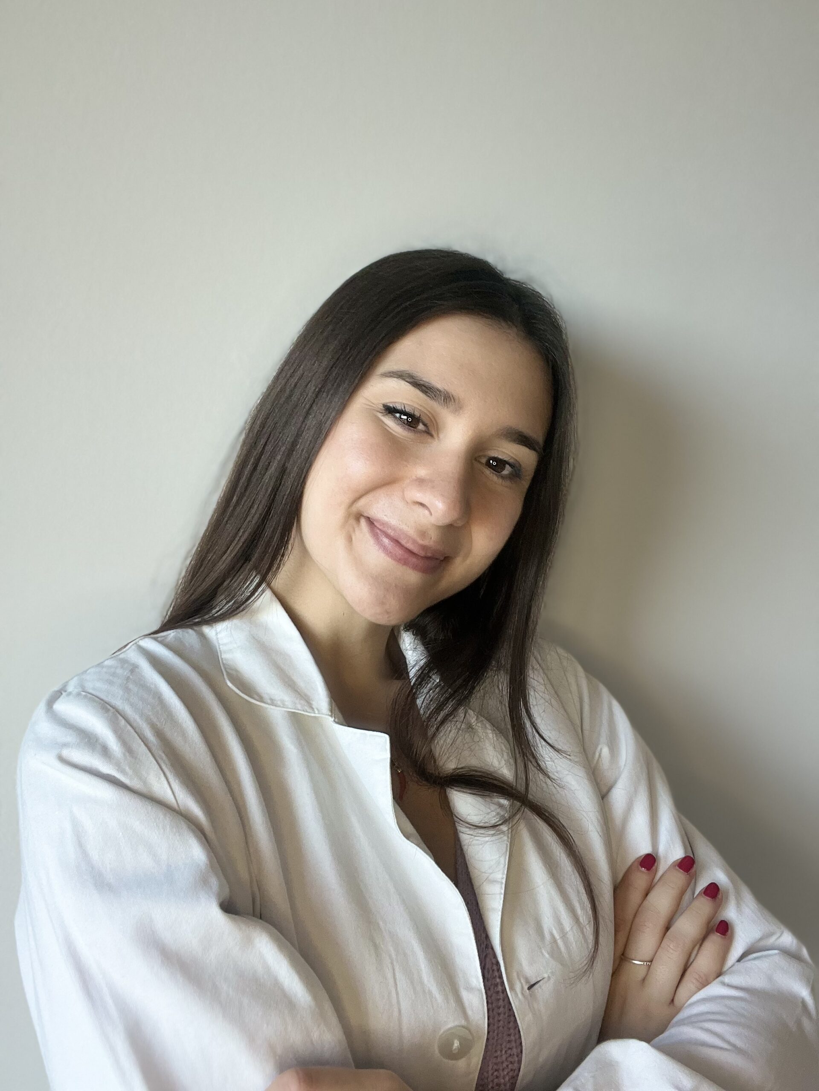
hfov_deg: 46.8
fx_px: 946
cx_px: 410
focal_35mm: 30
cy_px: 546
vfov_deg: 60.0
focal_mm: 2.71
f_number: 2.2
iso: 100
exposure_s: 1/76
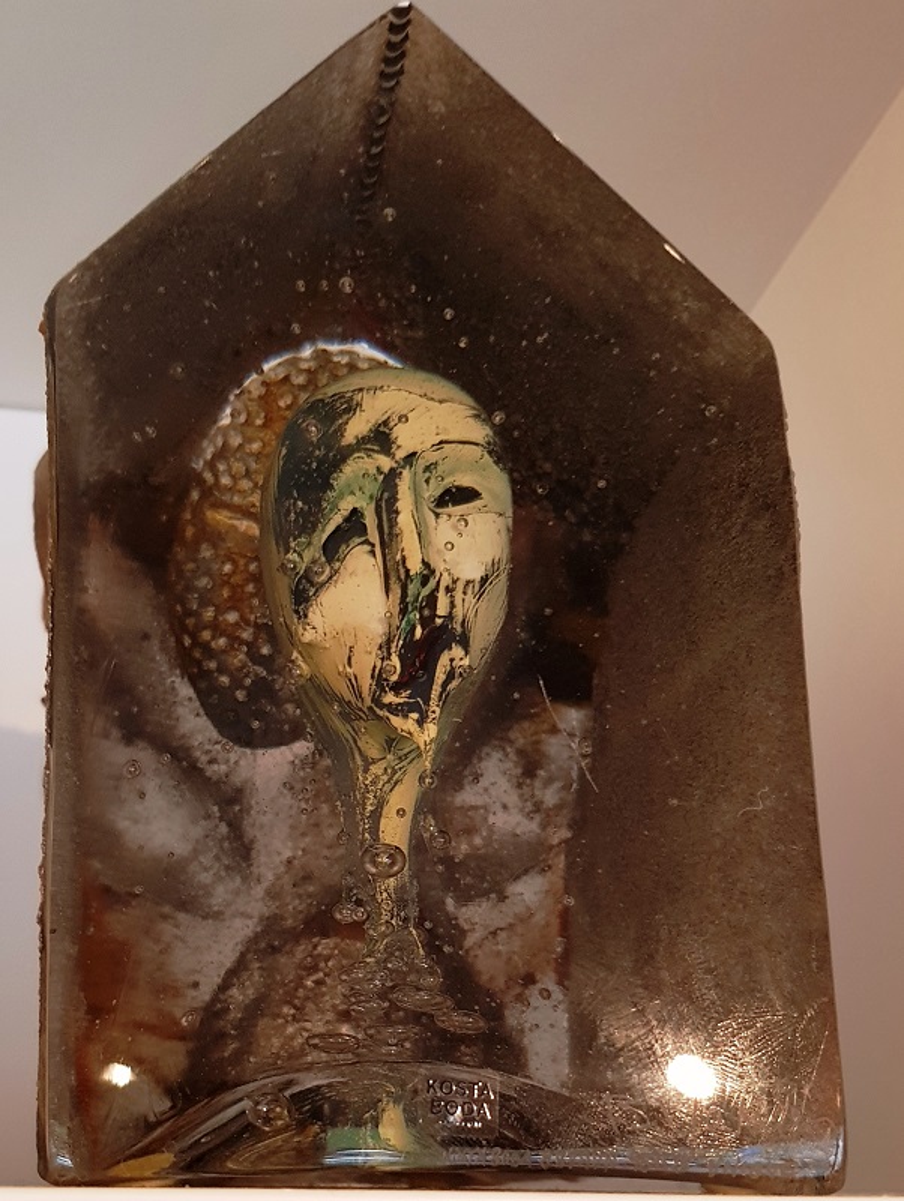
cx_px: 452
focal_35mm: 26
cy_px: 600
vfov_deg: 67.2
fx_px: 903
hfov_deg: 53.2
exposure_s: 1/33
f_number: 1.7
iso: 250
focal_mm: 4.3
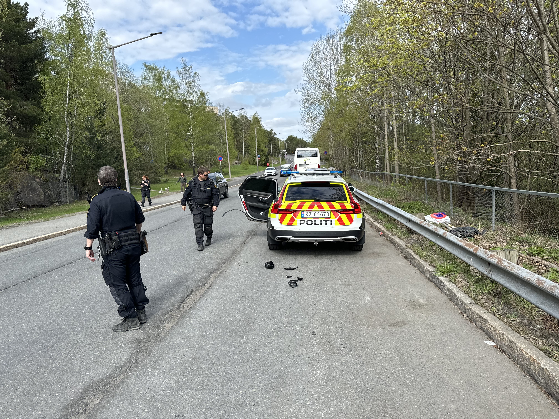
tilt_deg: -6.9
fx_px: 388
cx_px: 280
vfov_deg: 56.8
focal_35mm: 24
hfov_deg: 71.6
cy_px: 210
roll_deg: +4.0
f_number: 1.78
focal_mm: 6.76
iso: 80
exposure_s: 1/2506
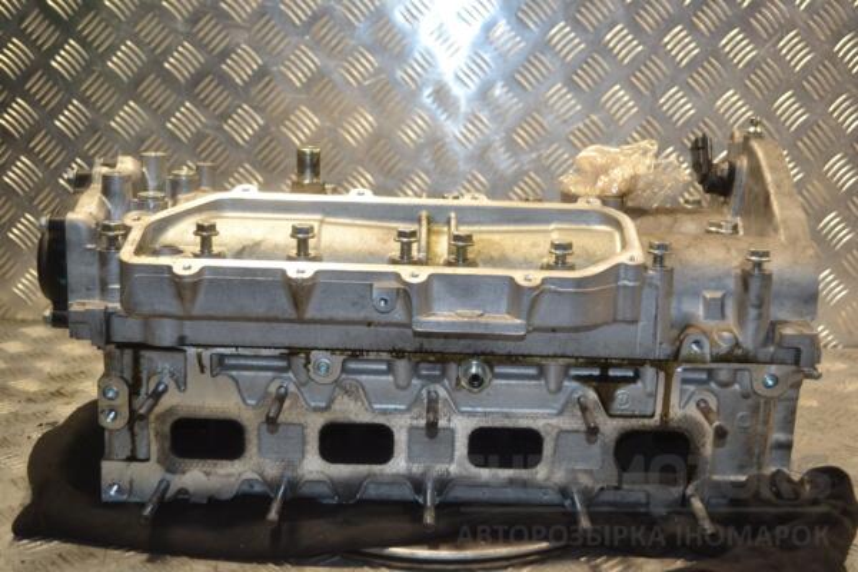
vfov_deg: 29.9
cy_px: 286
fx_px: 1072
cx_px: 429
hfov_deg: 43.6
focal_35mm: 45
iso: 400
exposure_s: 1/100
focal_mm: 30
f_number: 4.5
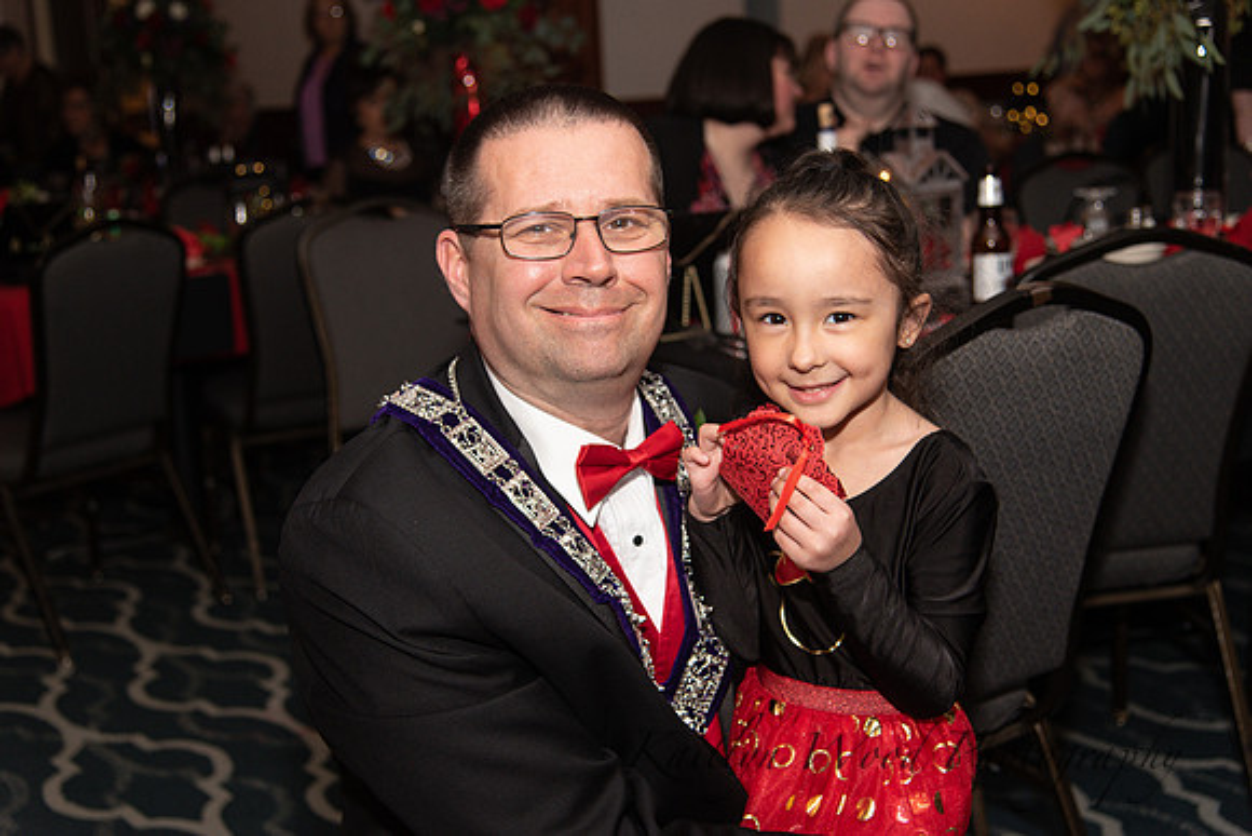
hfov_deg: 42.7
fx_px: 1600
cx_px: 626
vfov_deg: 29.3
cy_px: 418
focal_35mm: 46
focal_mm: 46
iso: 800
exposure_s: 1/200
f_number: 4
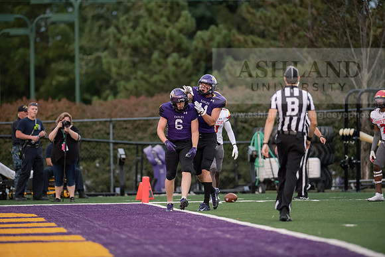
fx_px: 3209
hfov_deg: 6.9
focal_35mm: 300
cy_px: 128
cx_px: 192
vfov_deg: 4.6
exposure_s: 1/800
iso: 2500
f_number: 2.8
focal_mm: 300
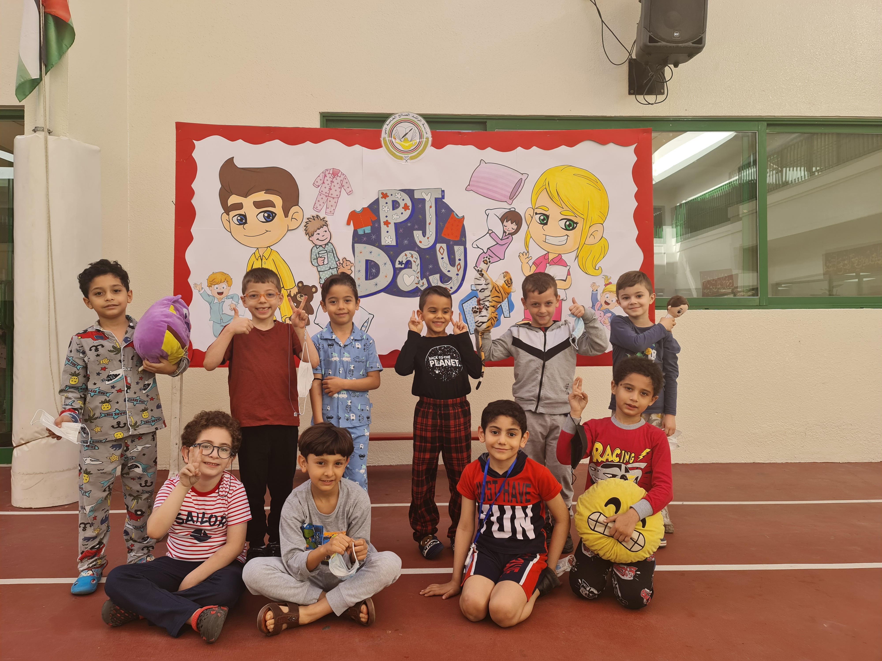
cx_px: 441
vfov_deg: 54.9
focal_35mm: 25
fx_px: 637
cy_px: 330
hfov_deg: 69.4
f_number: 1.8
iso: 50
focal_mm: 7
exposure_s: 1/100
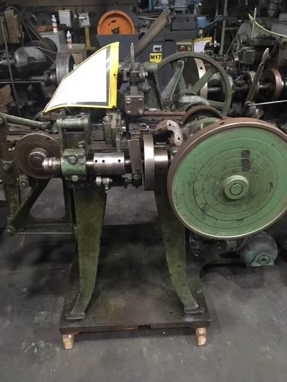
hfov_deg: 48.2
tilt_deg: -32.8
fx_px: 321
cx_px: 144
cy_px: 191
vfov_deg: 61.7
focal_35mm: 29
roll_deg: +1.8
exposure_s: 1/15
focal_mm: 4.15
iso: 320
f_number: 2.2
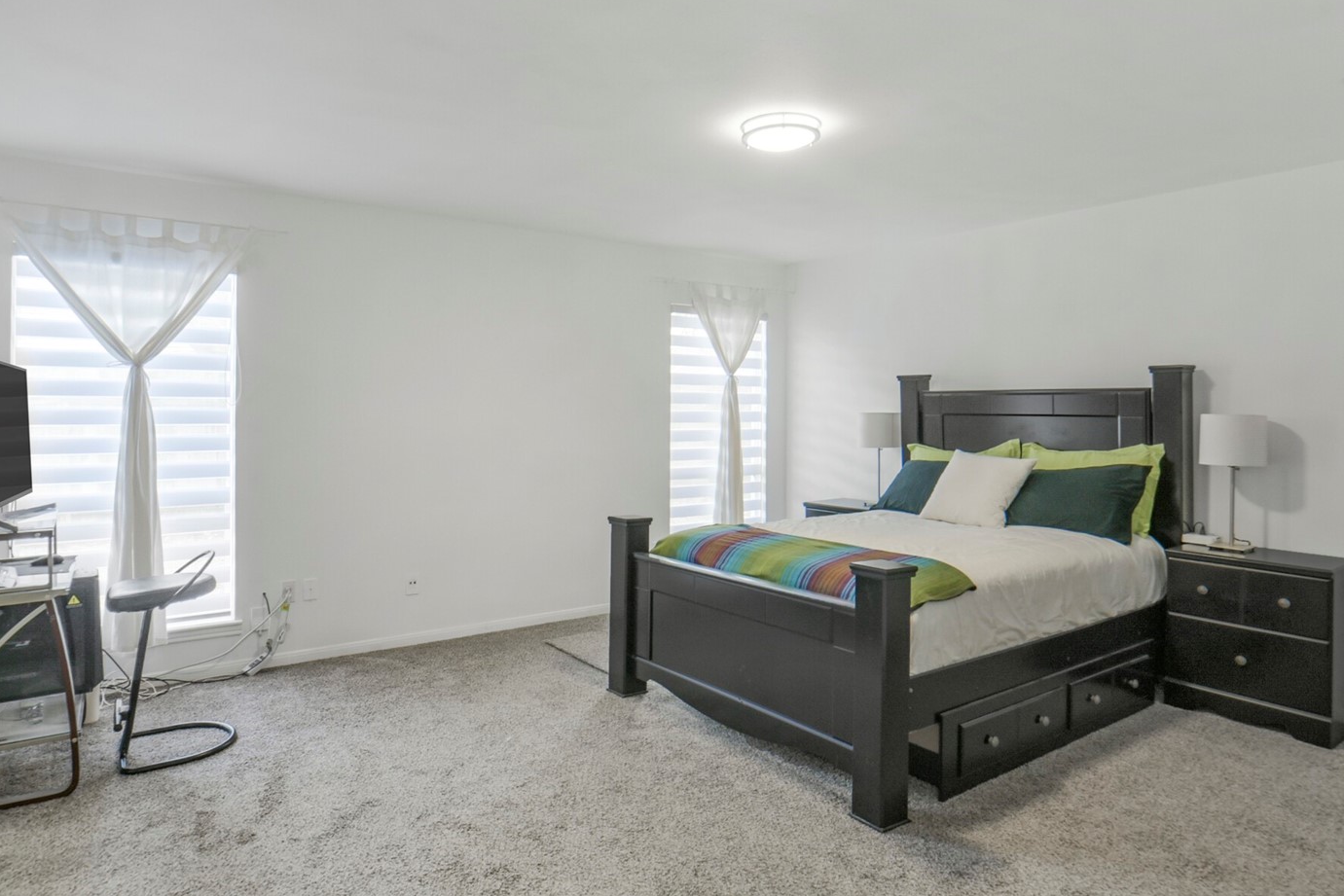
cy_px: 426
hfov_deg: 78.5
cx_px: 648
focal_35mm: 22
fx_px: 821
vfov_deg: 57.2
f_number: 11
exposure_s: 1/10
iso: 500
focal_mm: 14
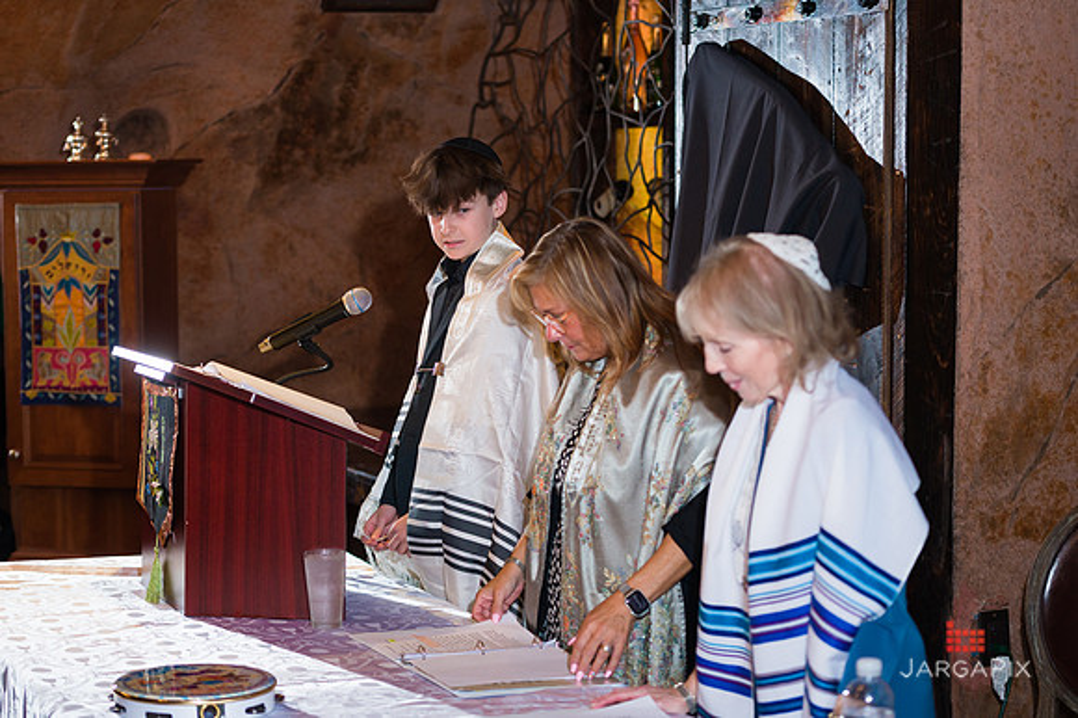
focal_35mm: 74
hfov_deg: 27.4
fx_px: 2210
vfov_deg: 18.4
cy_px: 342
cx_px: 542
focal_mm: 70
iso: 1000
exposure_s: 1/200
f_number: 4
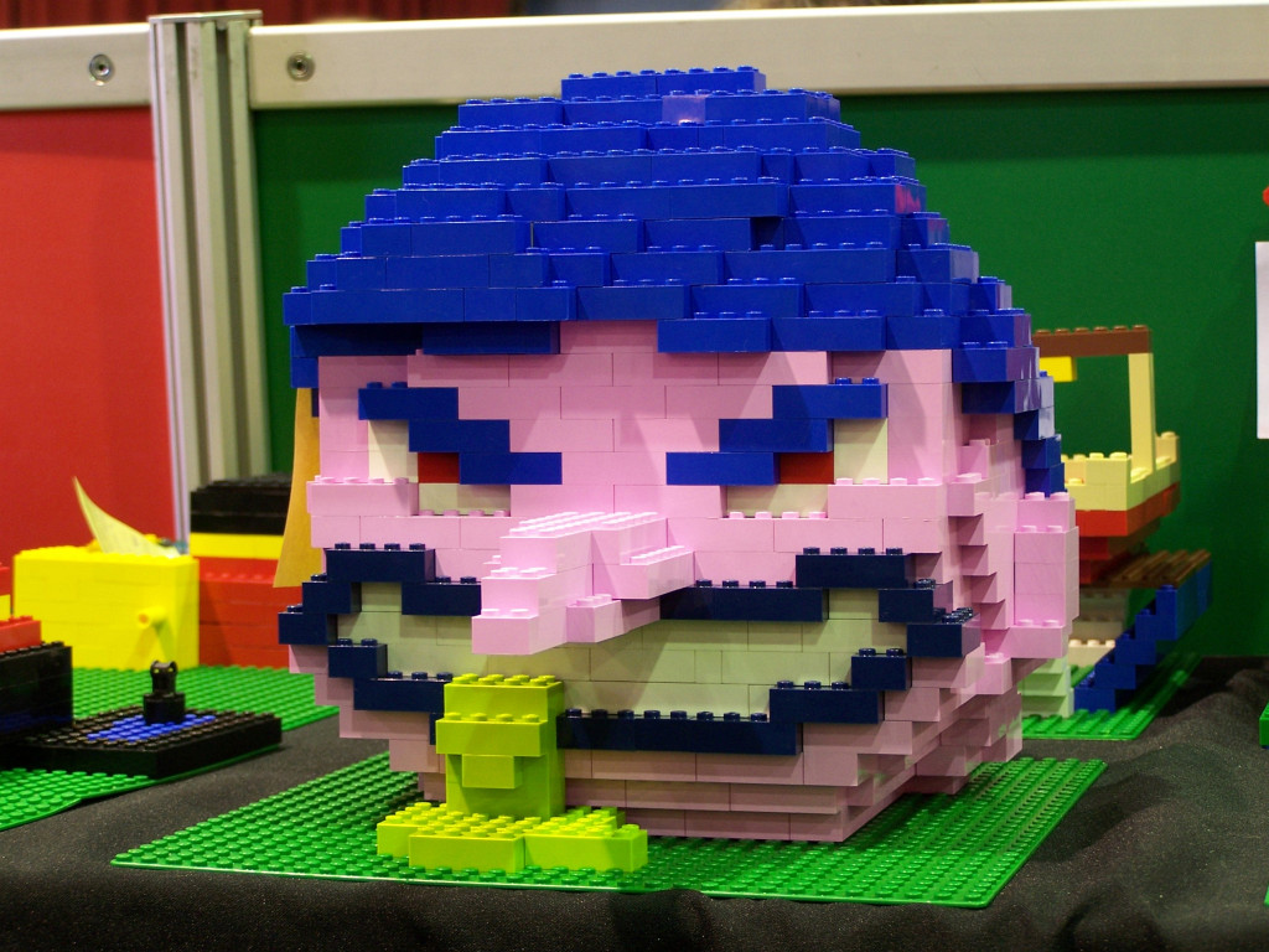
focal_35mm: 75
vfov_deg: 19.6
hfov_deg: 26.0
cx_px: 634
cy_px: 476
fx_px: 2749
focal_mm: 12.4
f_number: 3.2
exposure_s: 1/2
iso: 80
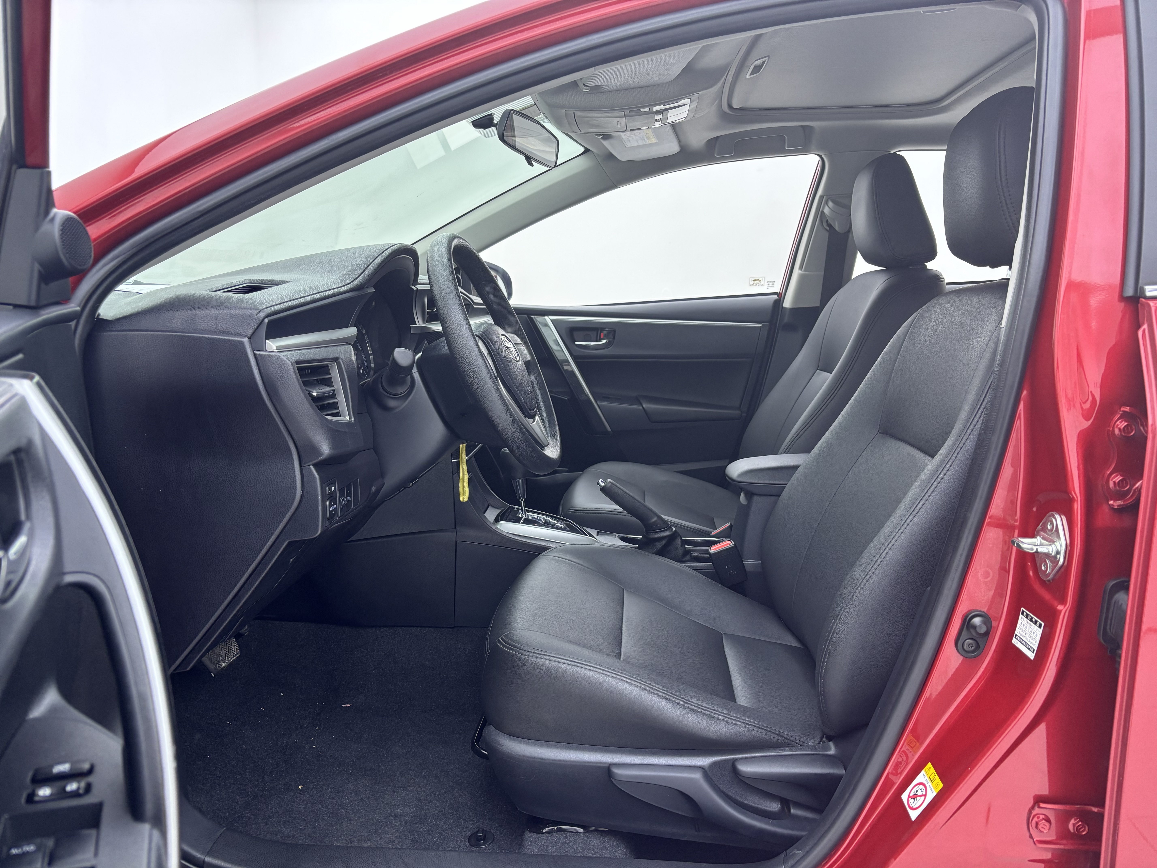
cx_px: 578
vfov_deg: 53.1
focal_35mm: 26
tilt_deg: -9.2
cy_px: 434
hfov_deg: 67.3
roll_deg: -0.4
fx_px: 869
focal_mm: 5.96
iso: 100
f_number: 1.6
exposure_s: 1/100
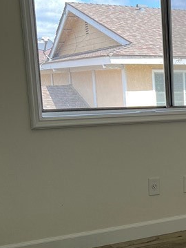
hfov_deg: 18.3
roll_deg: +1.1
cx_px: 251
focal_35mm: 74
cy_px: 180
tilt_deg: -10.3
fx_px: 530
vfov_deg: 26.1
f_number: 1.5
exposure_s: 1/493
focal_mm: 5.7
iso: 50
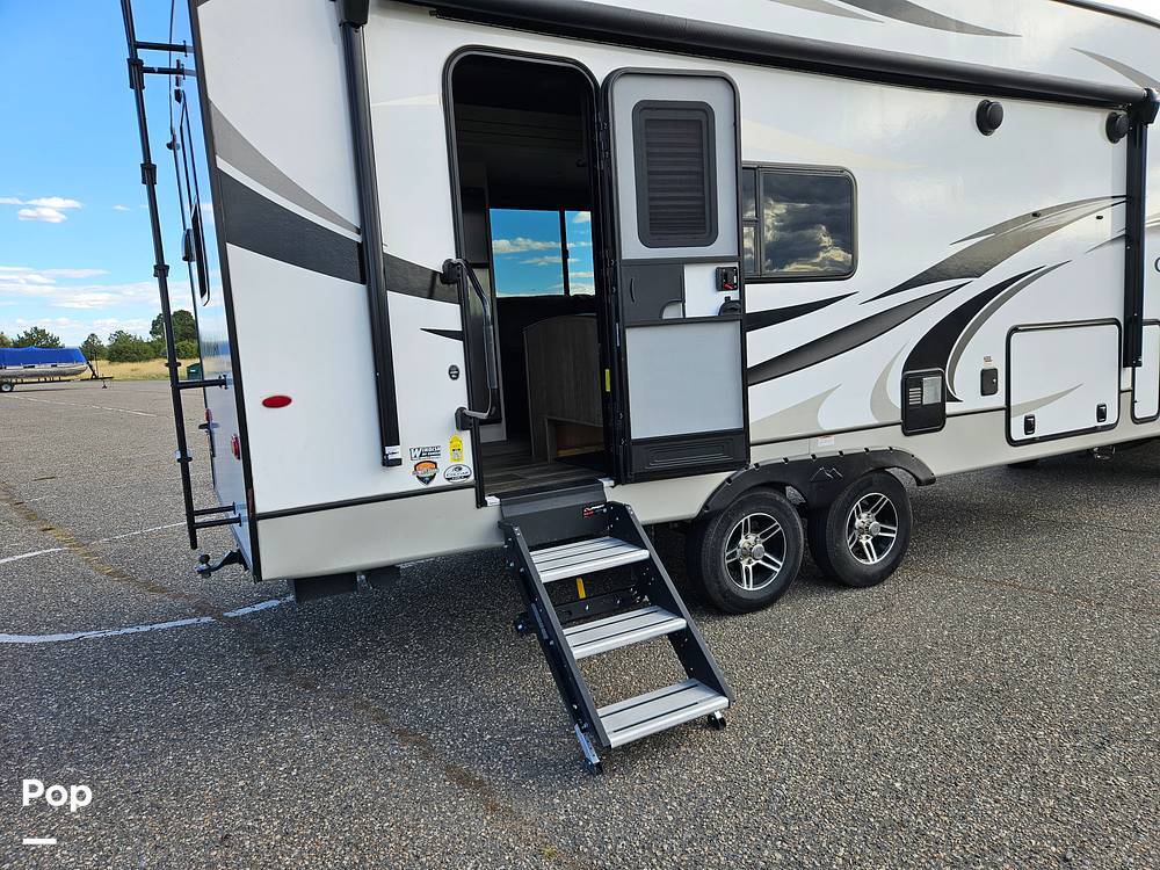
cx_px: 580
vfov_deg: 58.9
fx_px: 771
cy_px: 435
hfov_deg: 73.9
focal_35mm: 23
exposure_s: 1/563
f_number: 1.8
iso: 25
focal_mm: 5.4
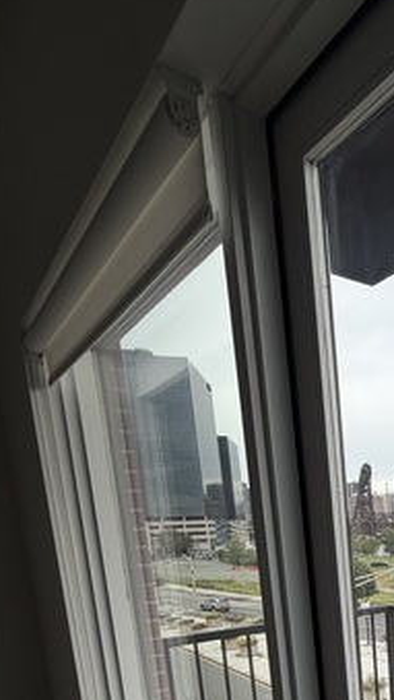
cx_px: 487
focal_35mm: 30
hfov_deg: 31.7
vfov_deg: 56.0
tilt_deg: -10.4
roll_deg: +1.8
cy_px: 625
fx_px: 556
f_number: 2.2
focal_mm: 2.22
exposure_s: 1/502
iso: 50
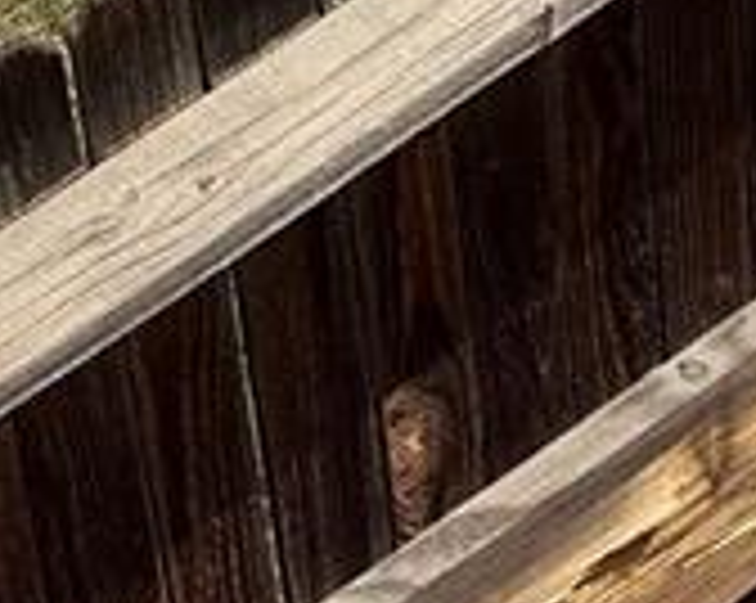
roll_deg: +9.8
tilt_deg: -28.9
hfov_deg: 13.3
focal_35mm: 143
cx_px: -4
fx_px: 3196
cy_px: -1069
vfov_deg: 9.1
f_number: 1.78
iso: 80
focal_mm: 6.76
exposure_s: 1/4950
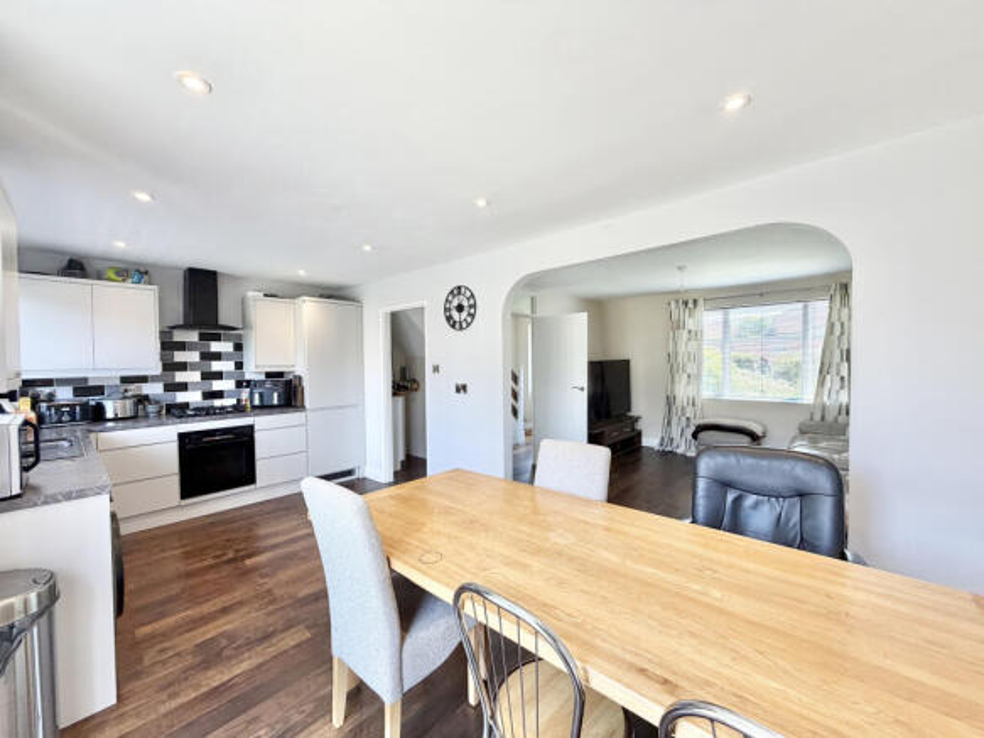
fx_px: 398
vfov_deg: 85.7
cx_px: 492
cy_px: 369
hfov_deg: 102.1
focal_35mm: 14
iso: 80
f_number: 2.2
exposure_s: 1/100
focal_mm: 2.22
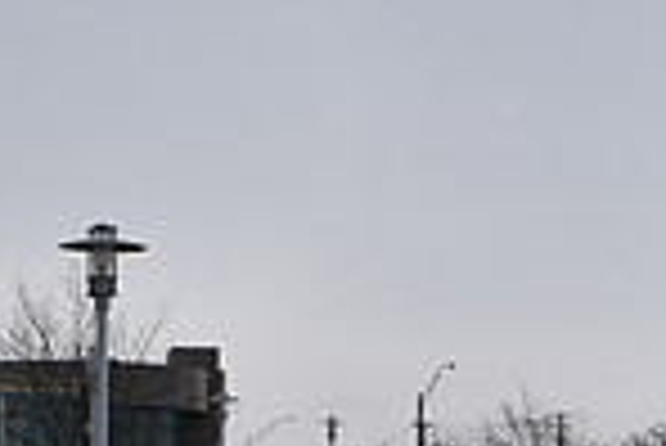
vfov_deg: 10.3
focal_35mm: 125
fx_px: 2315
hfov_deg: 16.4
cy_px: 831
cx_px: 320
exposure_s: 1/500
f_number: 11
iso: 400
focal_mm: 32
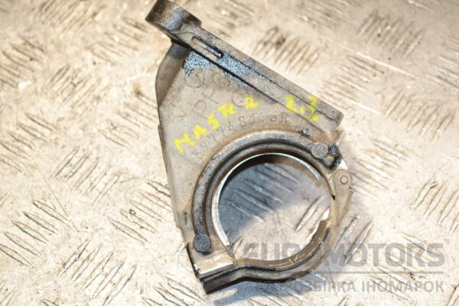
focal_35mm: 82
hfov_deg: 24.6
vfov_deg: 16.6
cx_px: 230
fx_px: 1052
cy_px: 153
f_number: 7.1
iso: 1600
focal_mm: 55
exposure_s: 1/200
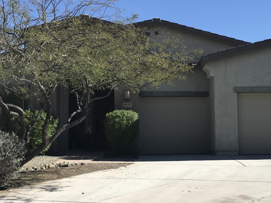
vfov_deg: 27.0
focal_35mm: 54
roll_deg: +1.1
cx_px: 189
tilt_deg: +4.9
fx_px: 423
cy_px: 100
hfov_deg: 35.1
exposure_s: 1/2907
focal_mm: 3.99
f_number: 1.8
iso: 20
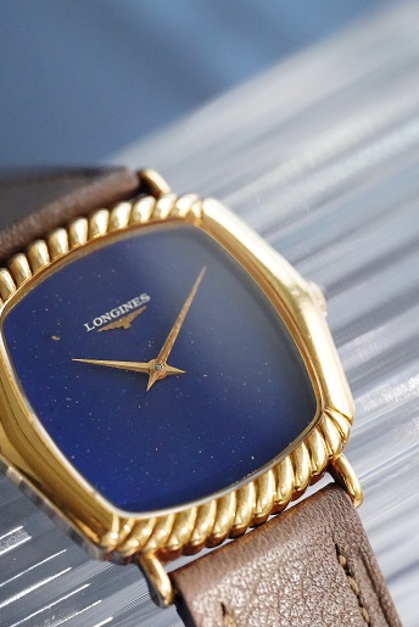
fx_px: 2493
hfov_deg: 9.6
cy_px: 400
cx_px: 149
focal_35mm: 143
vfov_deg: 14.3
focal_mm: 105
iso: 8000
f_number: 4
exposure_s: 1/250
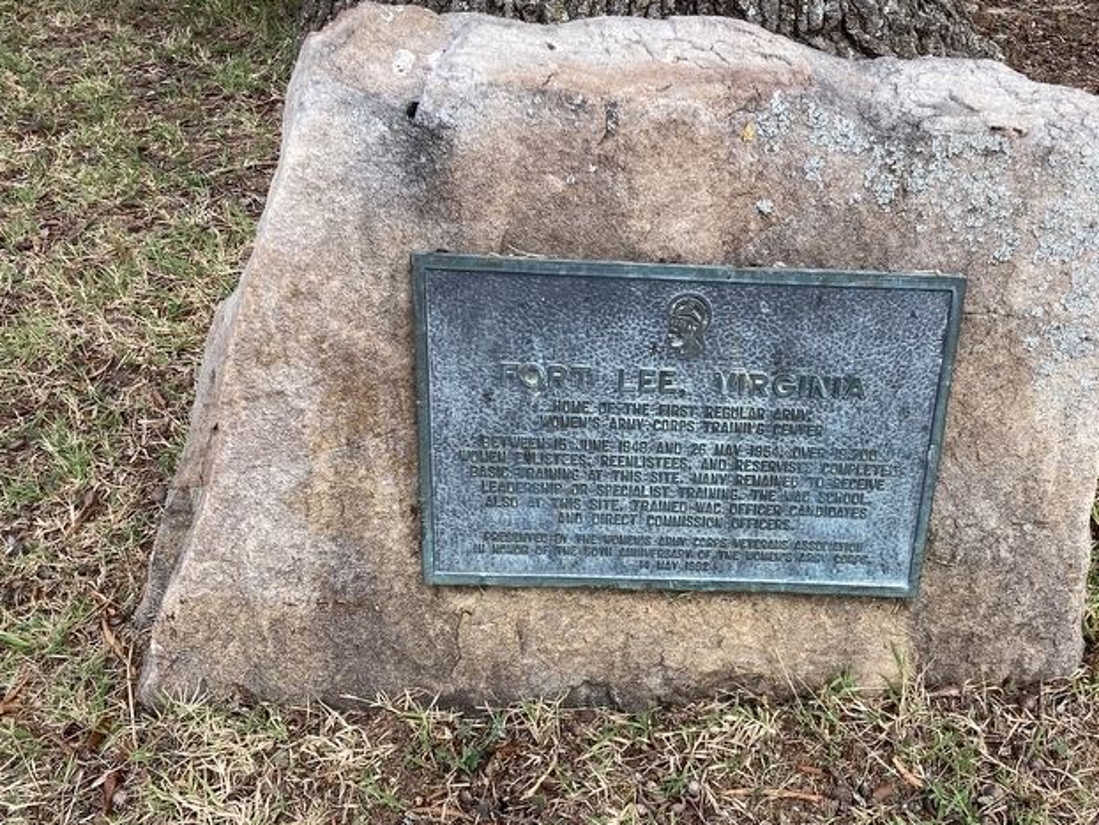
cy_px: 442
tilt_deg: -31.1
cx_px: 677
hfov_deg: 50.9
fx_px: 1143
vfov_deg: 39.7
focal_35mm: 36
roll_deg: +1.5
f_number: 1.8
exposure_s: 1/796
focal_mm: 3.99
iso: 20
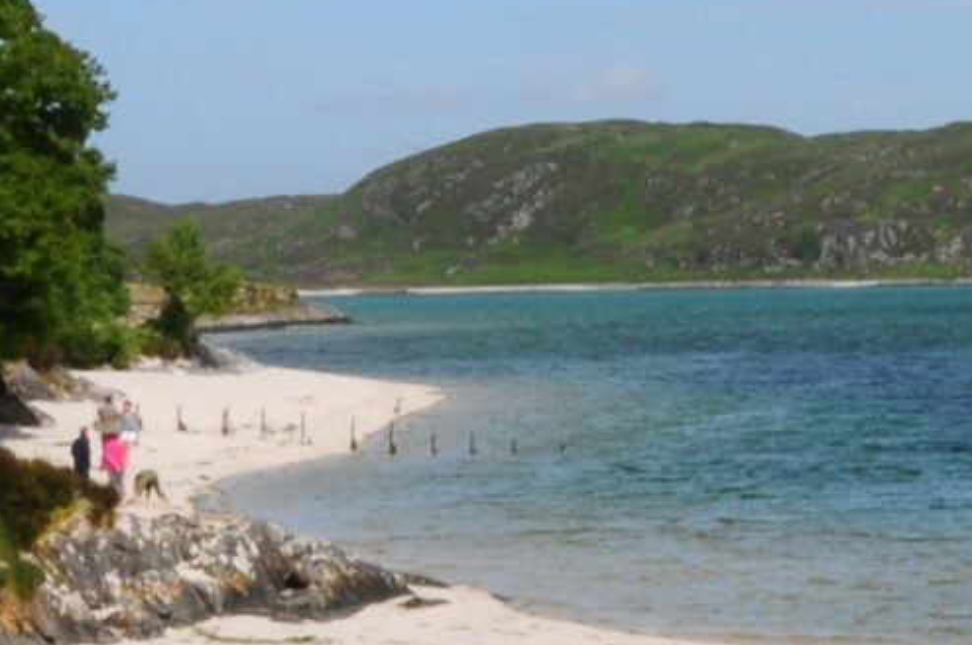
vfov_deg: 9.8
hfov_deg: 14.3
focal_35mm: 140
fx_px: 3775
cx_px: 1118
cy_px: 356
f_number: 22
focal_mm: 18
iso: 200
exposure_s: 1/80
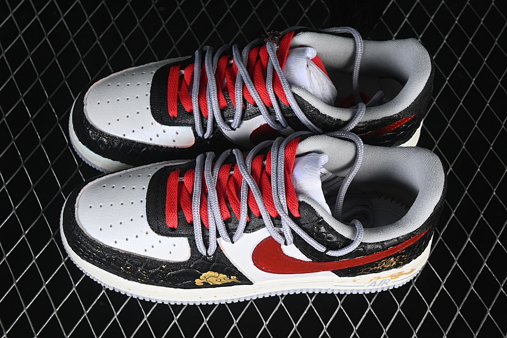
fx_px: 1056
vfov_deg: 18.2
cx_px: 254
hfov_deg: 27.0
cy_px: 169
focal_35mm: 75
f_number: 6.3
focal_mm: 50
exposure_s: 1/60
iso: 160
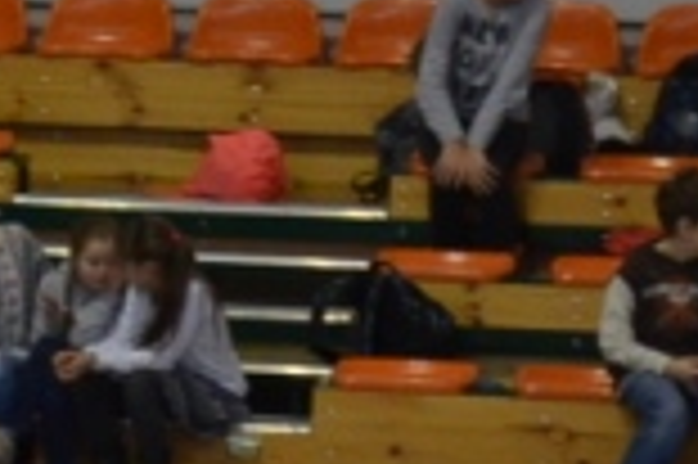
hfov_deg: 5.4
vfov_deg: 3.6
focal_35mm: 377
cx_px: -648
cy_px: 306
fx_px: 7302
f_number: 4.5
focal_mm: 38
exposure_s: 1/200
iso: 1600
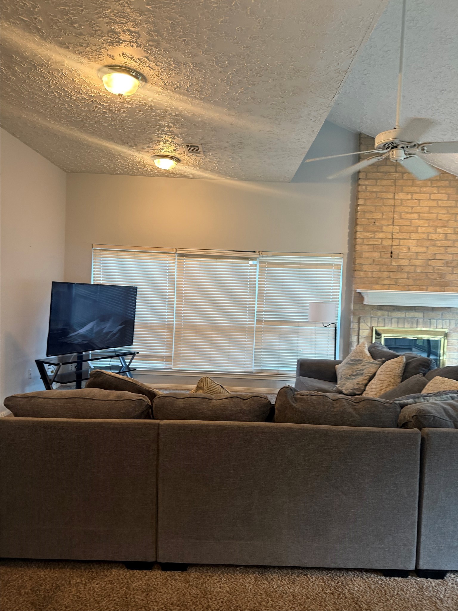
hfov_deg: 56.8
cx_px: 229
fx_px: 423
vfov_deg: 71.6
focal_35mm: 24
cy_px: 306
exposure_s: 1/60
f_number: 1.78
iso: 250
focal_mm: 6.76
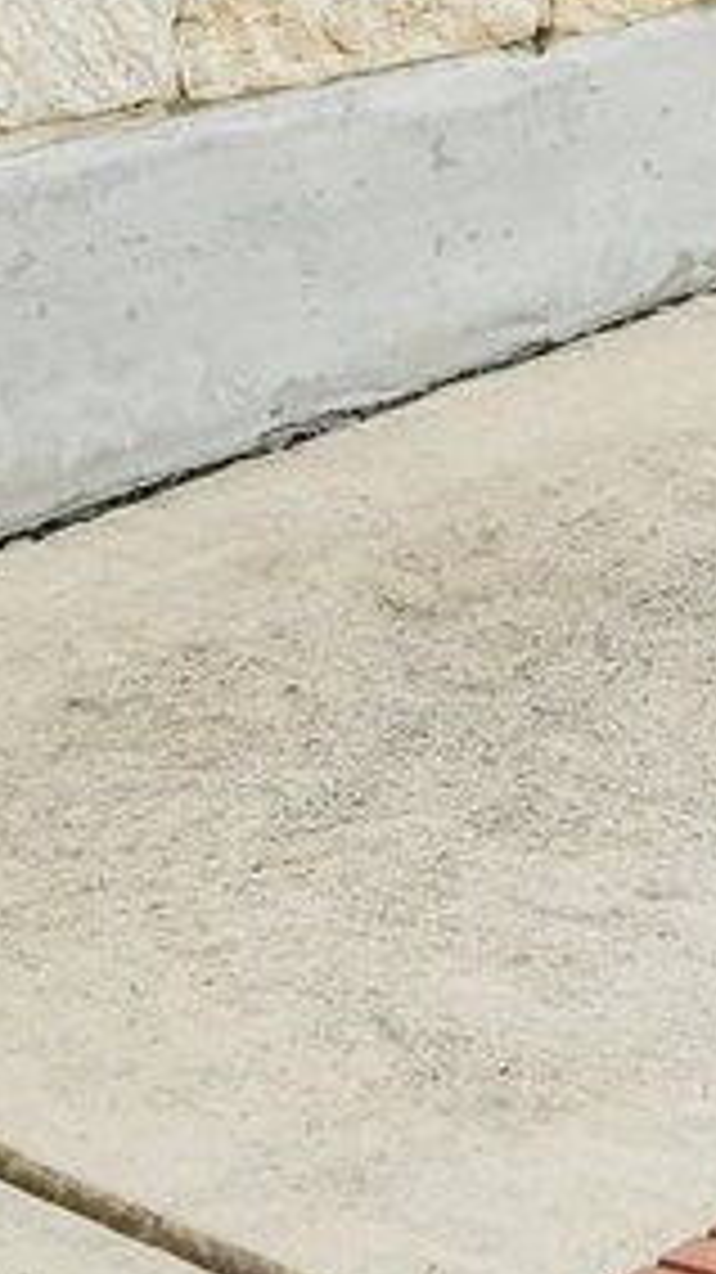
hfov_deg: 9.0
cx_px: 1752
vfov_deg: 16.1
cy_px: -734
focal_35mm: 120
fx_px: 4054
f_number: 8
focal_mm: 20
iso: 800
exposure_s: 1/500
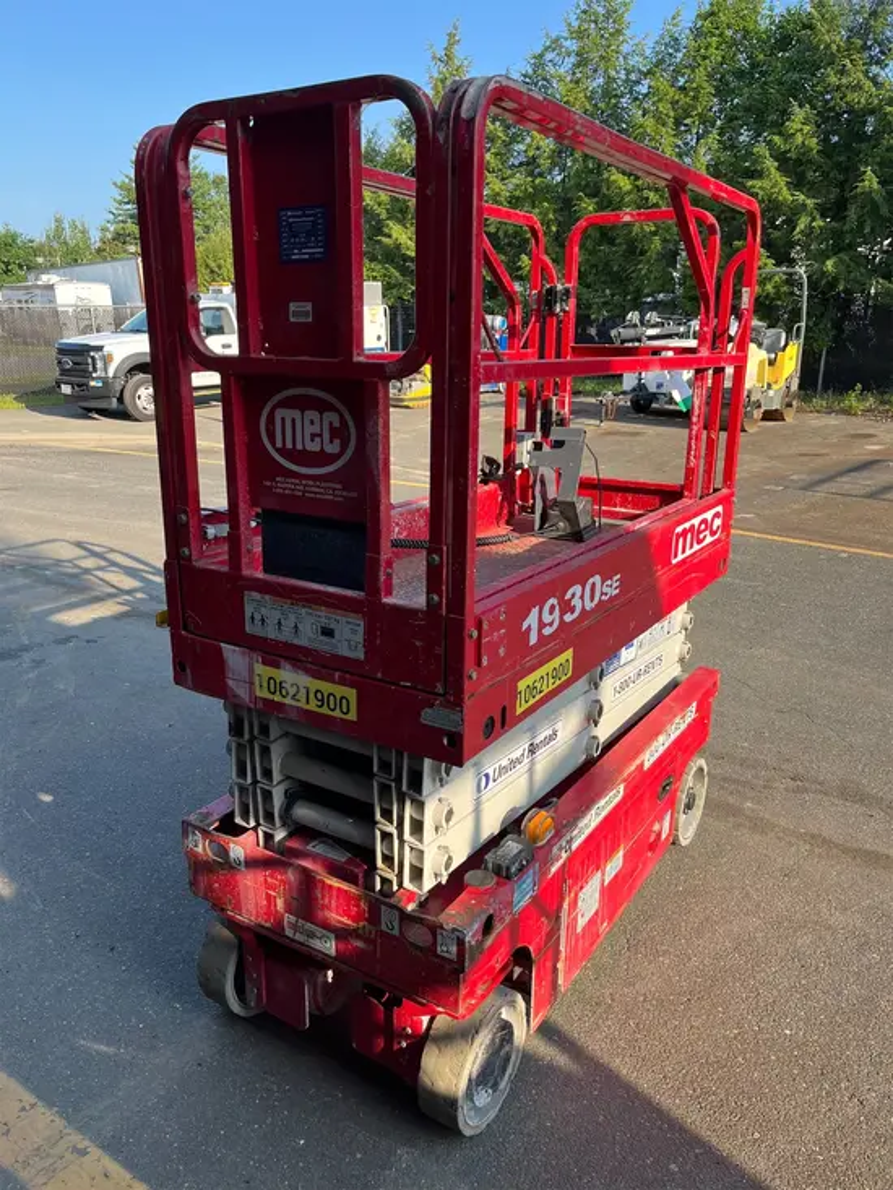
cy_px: 595
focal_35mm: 26
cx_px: 446
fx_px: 894
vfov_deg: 67.3
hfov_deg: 53.1
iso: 50
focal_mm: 5.1
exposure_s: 1/777
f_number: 1.6
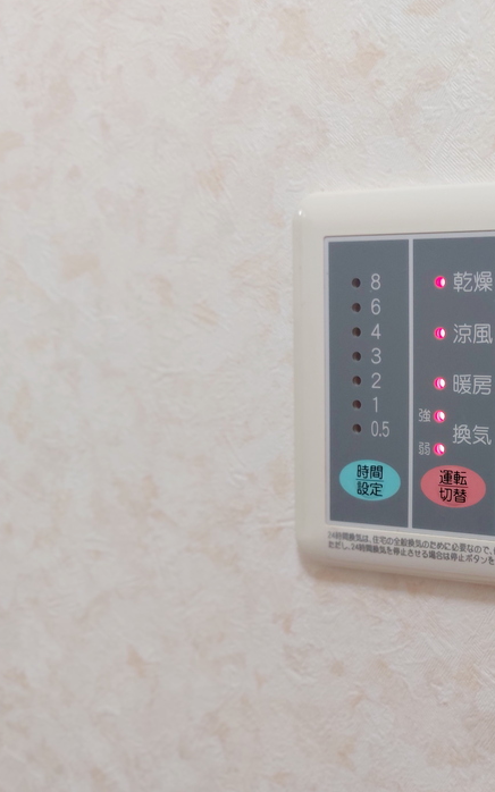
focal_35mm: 35
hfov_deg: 33.3
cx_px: 492
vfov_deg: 55.3
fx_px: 756
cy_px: 402
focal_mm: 5.23
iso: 125
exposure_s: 1/24
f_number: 1.8
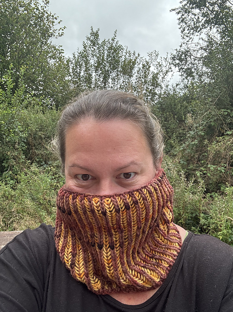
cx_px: 116
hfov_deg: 46.7
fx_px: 270
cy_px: 156
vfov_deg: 60.0
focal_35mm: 30
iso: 40
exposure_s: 1/127
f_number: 1.9
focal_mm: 2.69
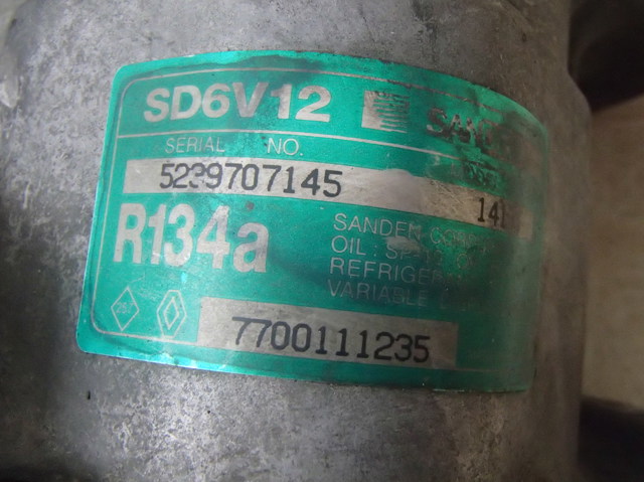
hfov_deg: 50.2
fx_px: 688
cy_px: 241
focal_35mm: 37
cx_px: 322
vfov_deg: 38.6
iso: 1600
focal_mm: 6.64
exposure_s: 1/40
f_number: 4.7
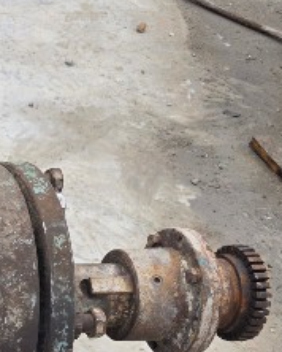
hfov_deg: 12.3
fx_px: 1052
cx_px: -387
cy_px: 301
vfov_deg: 18.7
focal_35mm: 101
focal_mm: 6.3
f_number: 1.7
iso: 80
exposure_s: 1/2198
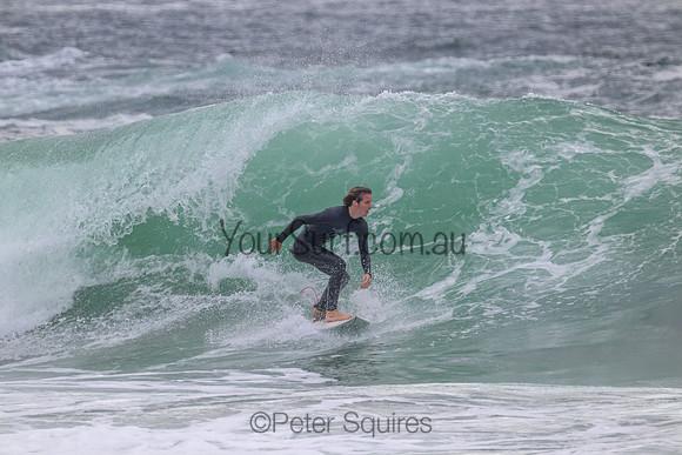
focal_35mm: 800
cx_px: 341
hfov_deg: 2.6
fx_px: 15158
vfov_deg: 1.7
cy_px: 228
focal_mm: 800
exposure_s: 1/2000
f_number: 11
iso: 2200
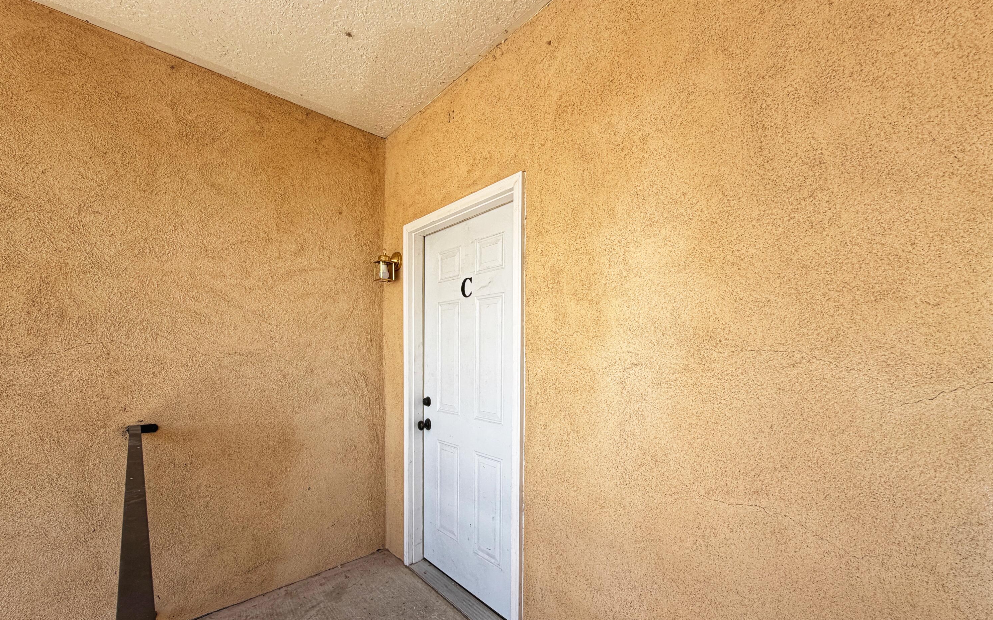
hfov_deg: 101.5
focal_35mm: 15
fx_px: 406
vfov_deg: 74.3
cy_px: 358
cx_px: 501
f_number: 2.2
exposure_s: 1/502
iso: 64
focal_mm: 2.22
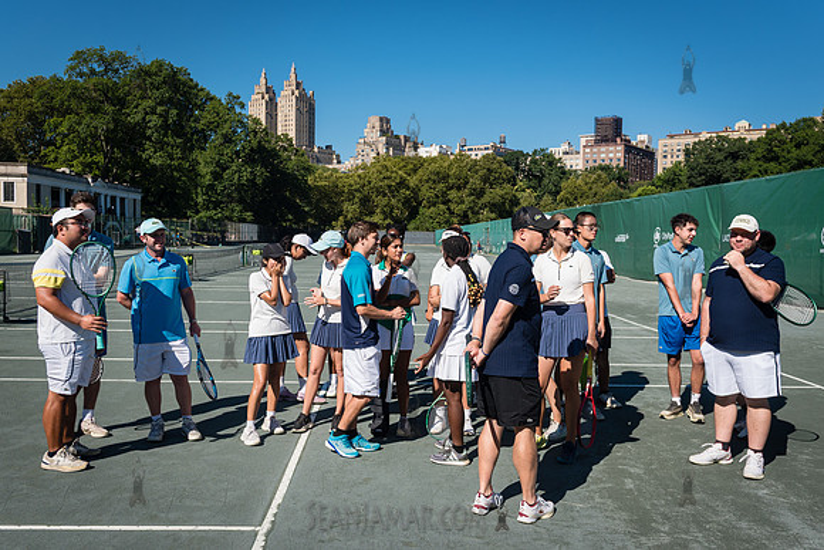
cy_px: 284
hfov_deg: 56.9
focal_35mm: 33
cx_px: 431
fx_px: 760
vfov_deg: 39.8
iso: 200
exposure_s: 1/2000
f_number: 4
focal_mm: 29
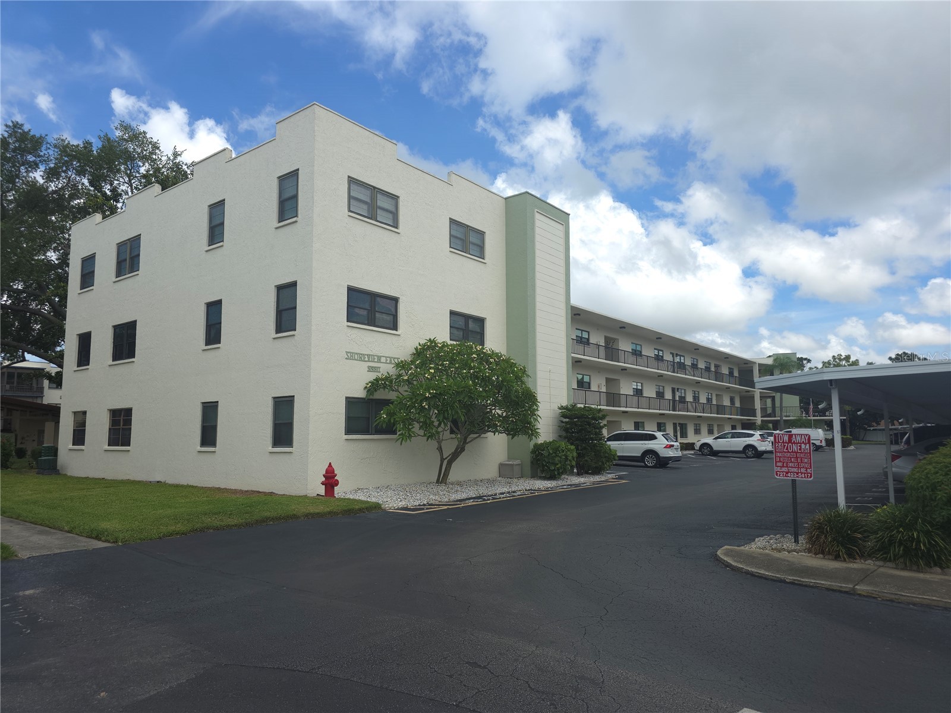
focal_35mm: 23
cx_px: 476
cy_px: 356
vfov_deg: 58.9
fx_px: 632
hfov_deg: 73.9
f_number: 1.7
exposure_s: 1/465
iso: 12
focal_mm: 6.3
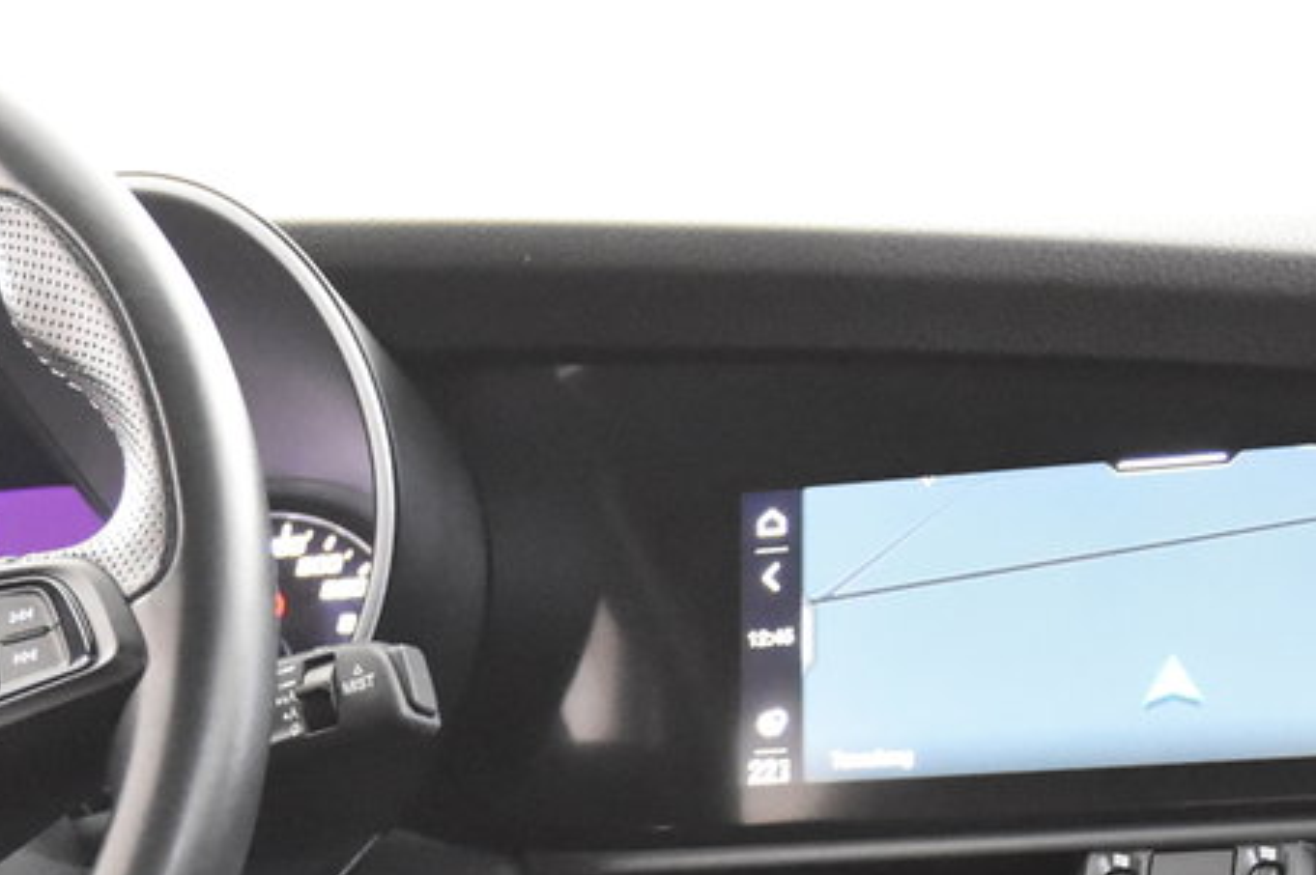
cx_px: 212
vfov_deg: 12.1
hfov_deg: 18.4
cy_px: 1126
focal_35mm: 110
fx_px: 4018
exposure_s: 1/40
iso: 7200
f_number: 3.2
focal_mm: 26
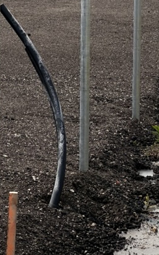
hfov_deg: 6.4
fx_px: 1409
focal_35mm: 203
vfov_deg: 10.2
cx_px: 126
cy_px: -13
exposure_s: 1/1376
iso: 32
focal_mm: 9
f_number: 2.8
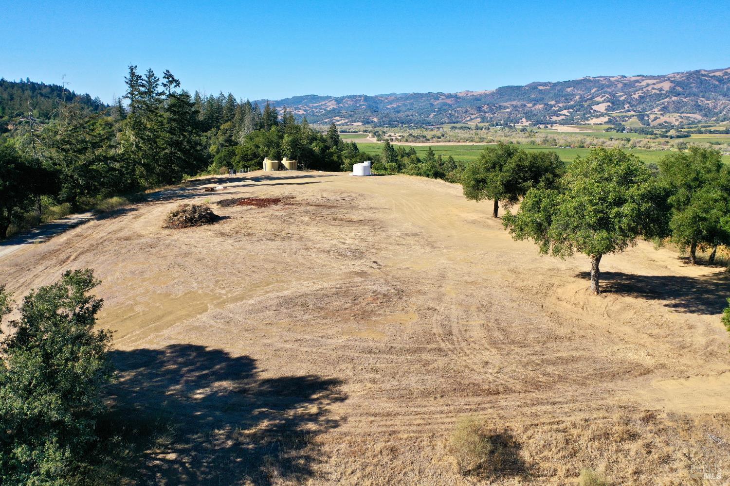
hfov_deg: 65.5
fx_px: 568
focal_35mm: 28
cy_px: 243
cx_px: 365
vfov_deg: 46.4
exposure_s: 1/1600
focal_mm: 10.26
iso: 100
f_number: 2.8
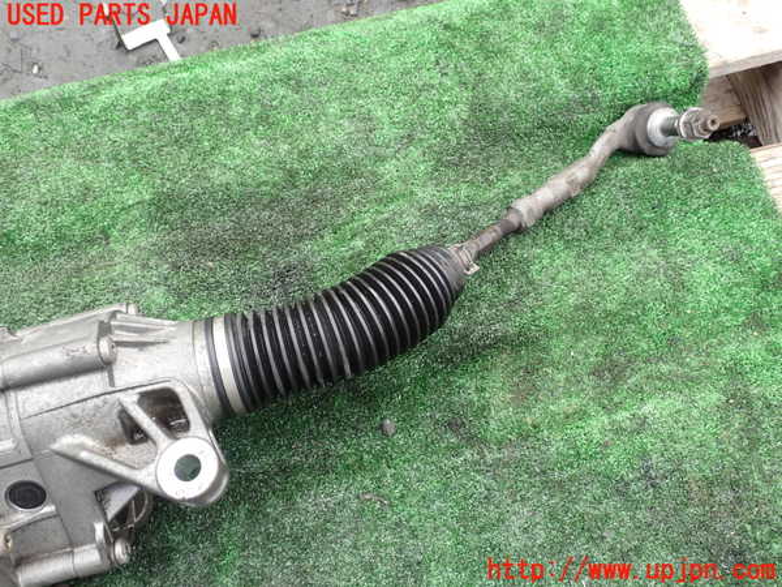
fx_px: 678
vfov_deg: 46.8
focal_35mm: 30
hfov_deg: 60.0
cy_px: 294
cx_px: 391
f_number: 3.2
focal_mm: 5.4
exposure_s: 1/100
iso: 100
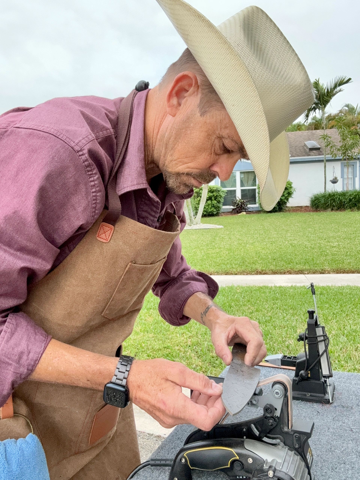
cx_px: 180
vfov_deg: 60.0
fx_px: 416
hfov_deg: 46.8
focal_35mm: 30
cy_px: 240
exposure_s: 1/121
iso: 50
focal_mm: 2.69
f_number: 1.9
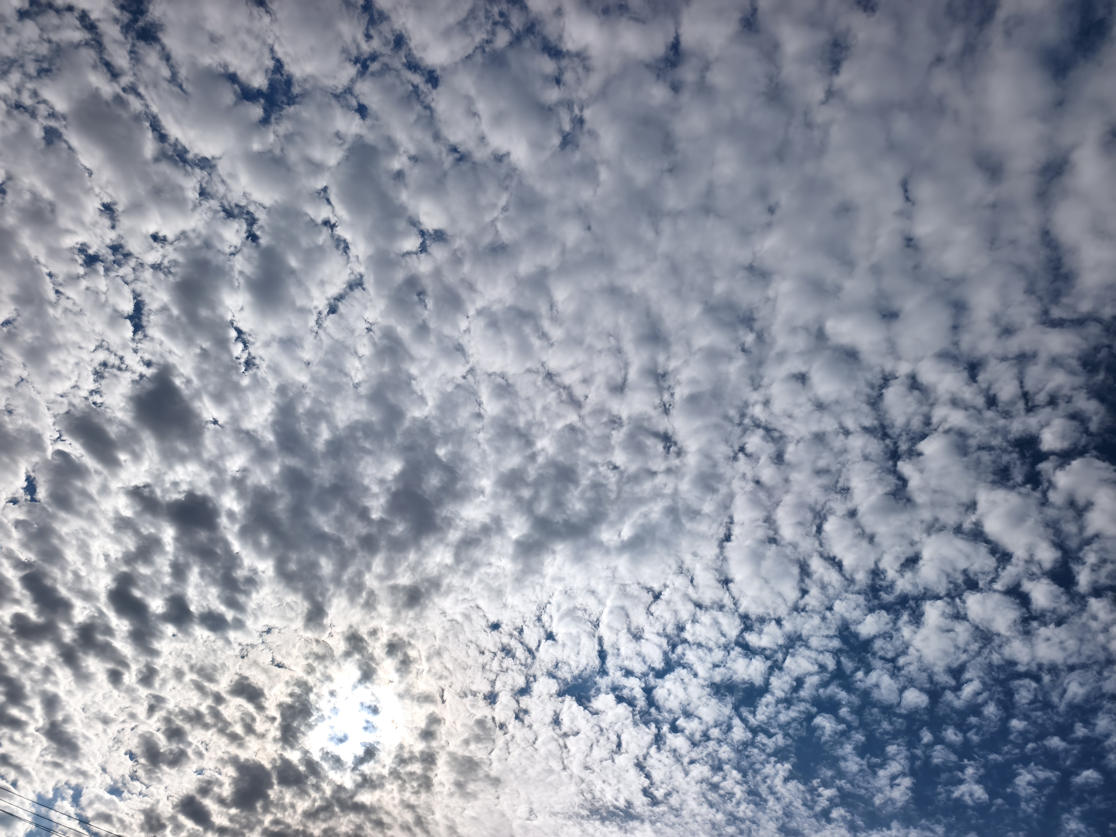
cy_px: 418
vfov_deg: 58.9
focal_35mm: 23
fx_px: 742
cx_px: 558
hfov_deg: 73.9
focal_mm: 6.45
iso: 50
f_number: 1.62
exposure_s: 1/6697
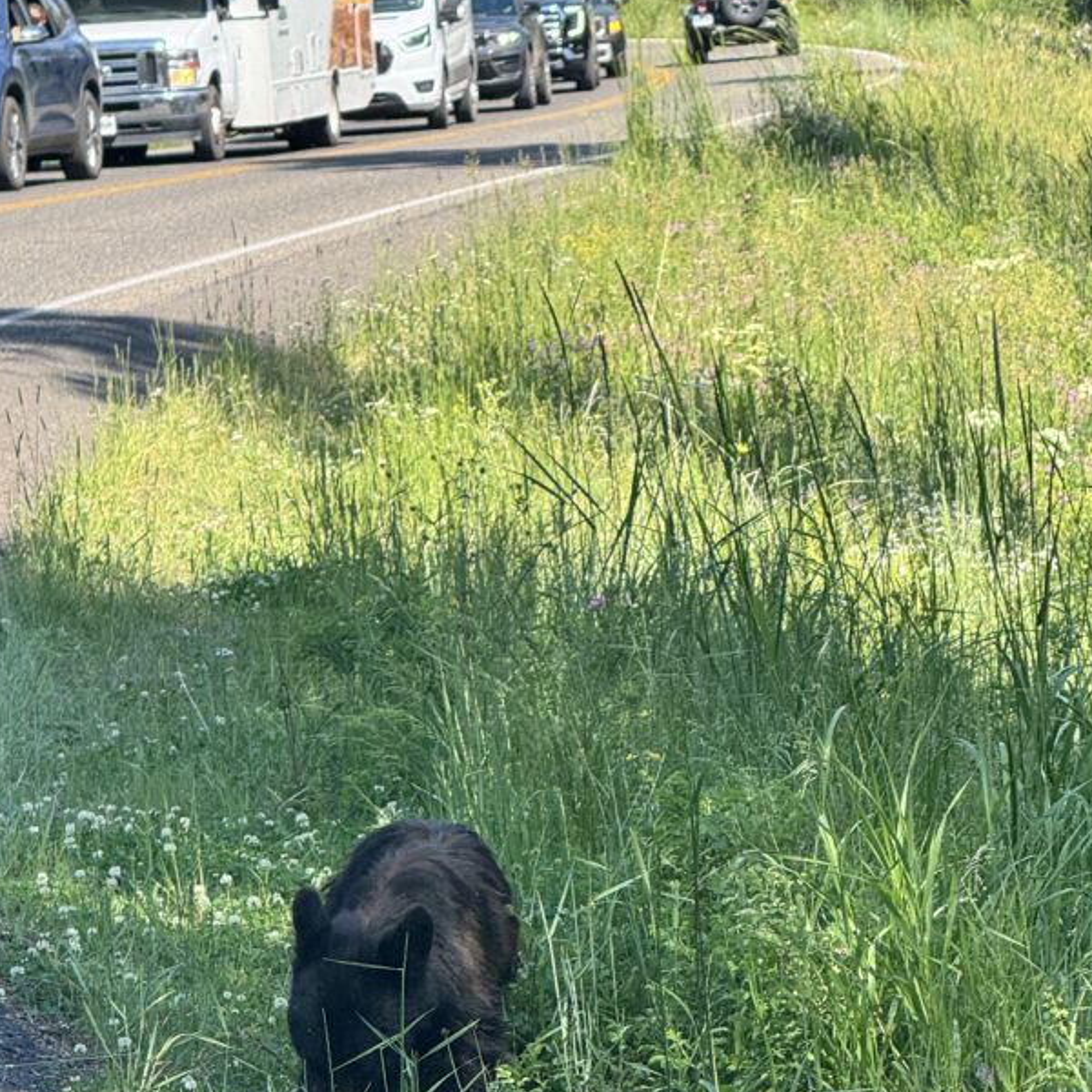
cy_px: 952
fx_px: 7388
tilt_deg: -10.8
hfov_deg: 8.5
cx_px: 435
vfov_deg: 8.4
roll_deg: +3.3
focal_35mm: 207
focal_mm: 15.66
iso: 50
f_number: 2.8
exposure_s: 1/428
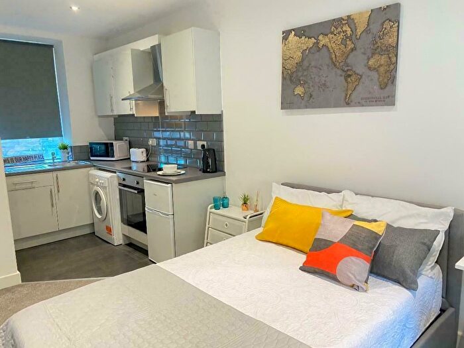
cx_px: 232
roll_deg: +1.4
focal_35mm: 26
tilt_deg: -10.4
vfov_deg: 53.1
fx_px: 349
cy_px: 174
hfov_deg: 67.3
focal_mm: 4.25
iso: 320
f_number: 1.8
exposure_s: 1/50
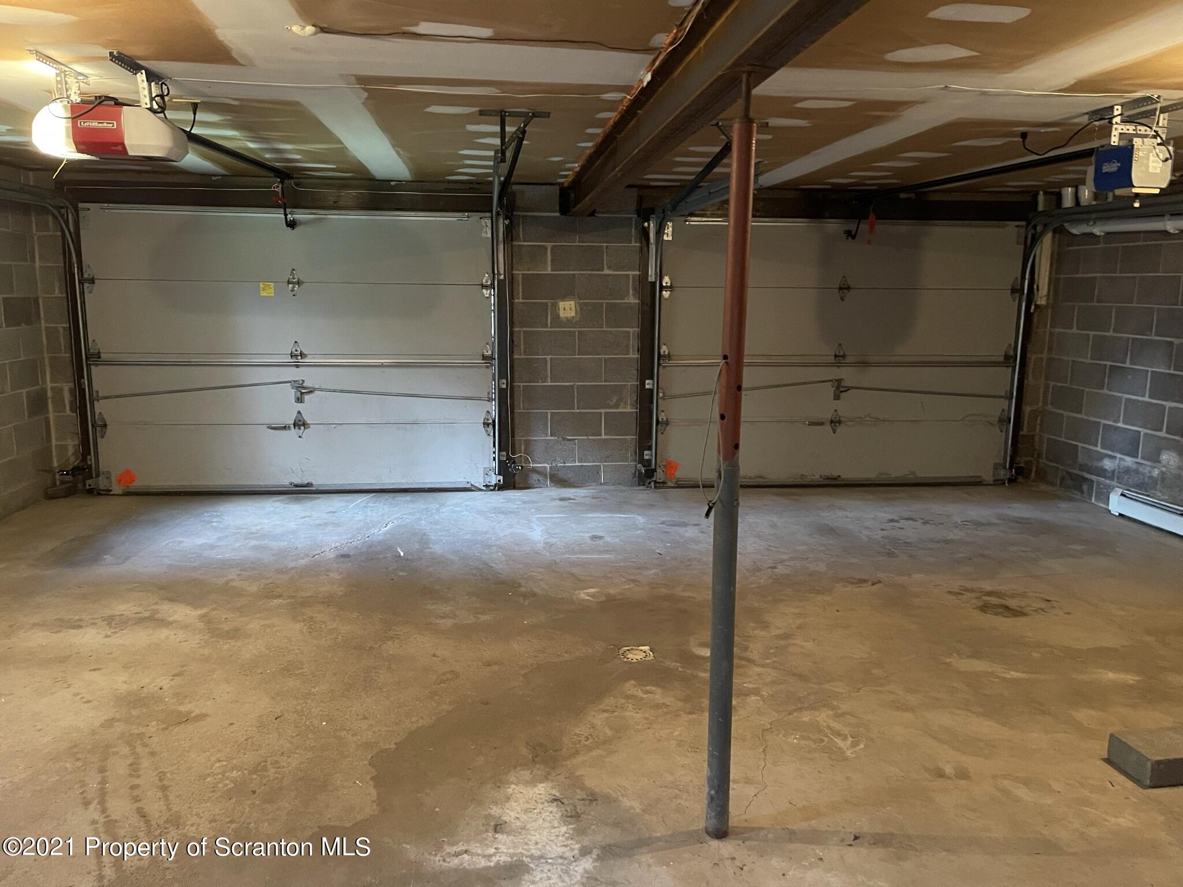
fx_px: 889
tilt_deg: -9.2
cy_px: 444
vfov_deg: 53.1
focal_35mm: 26
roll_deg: -1.7
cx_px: 592
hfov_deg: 67.3
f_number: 1.6
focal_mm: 5.1
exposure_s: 1/30
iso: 800
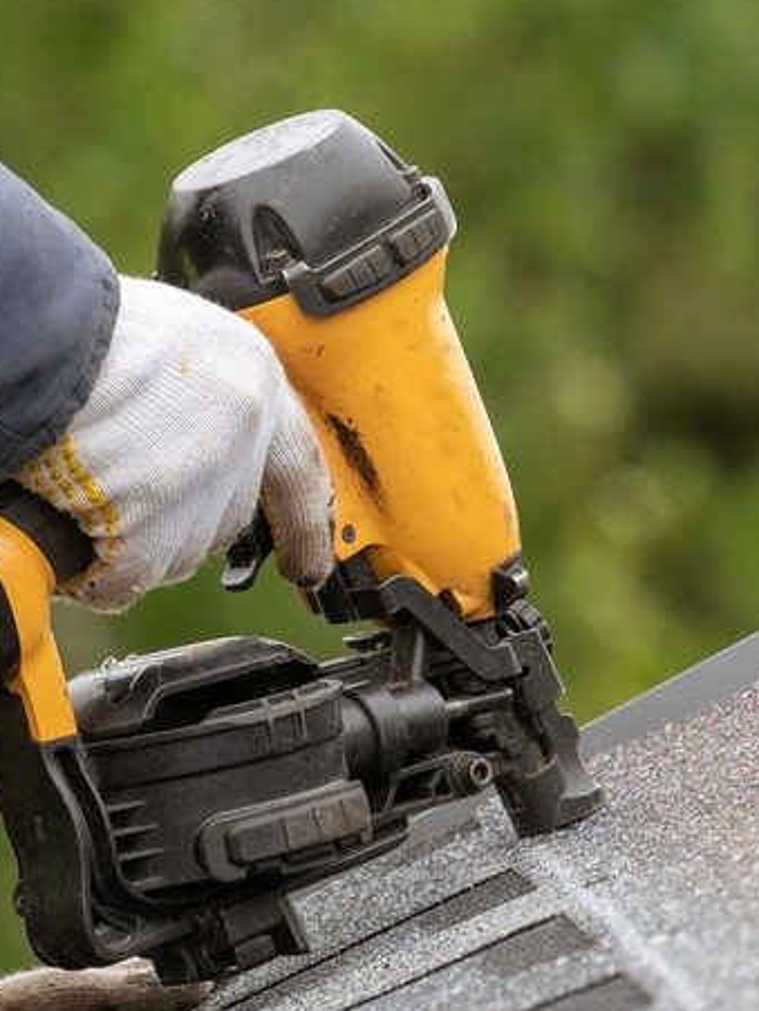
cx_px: 349
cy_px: 669
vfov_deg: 3.7
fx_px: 15582
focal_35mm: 533
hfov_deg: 2.8
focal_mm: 200
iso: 800
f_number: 5.6
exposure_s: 1/400
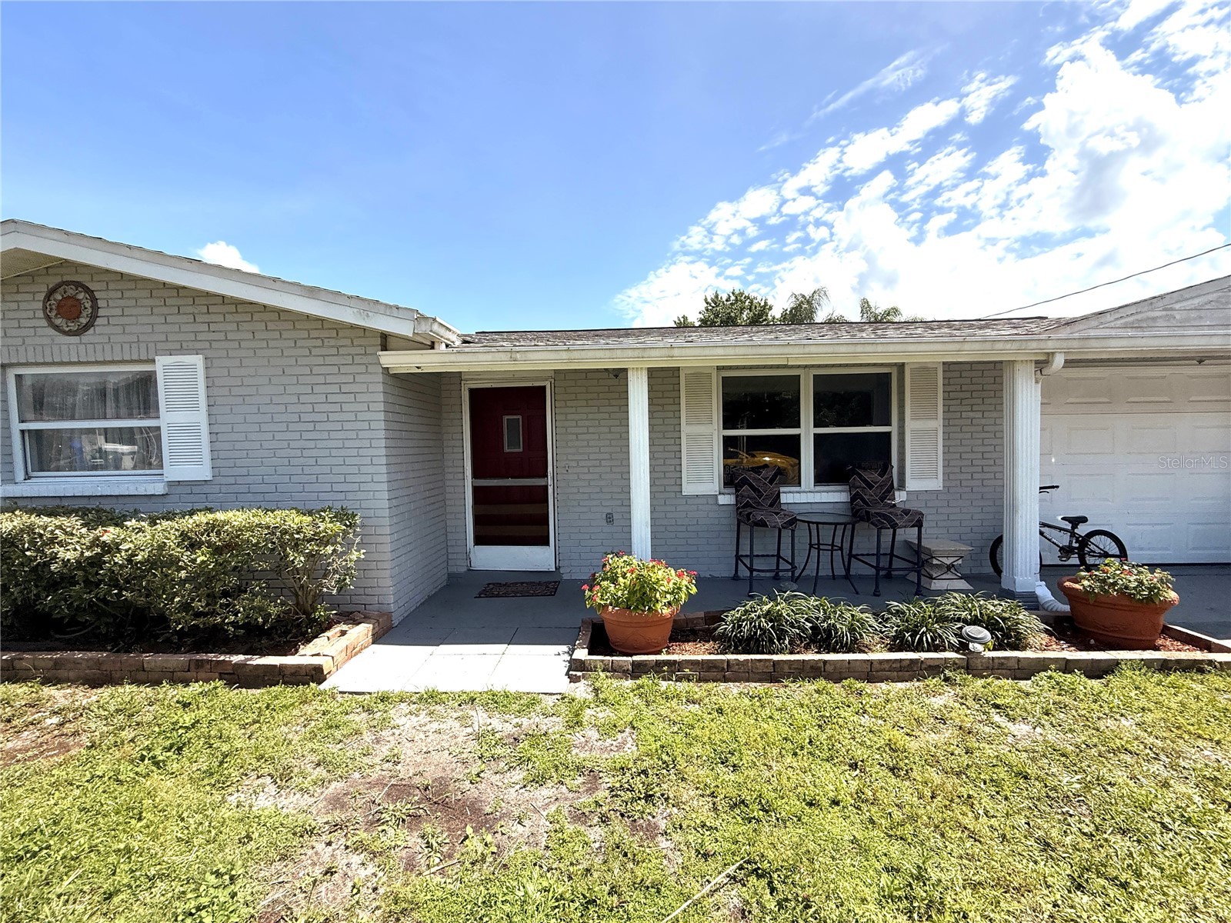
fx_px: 498
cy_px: 462
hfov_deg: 102.1
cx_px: 616
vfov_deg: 85.7
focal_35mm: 14
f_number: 2.2
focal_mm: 2.22
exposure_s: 1/1613
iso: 64
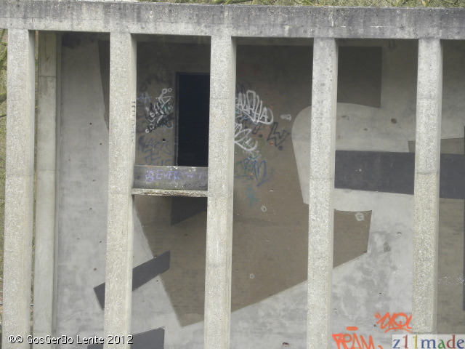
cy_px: 174
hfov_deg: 9.3
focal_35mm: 212
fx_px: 2848
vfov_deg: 7.0
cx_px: 232
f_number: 4.5
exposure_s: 1/72.1
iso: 107
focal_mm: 37.7
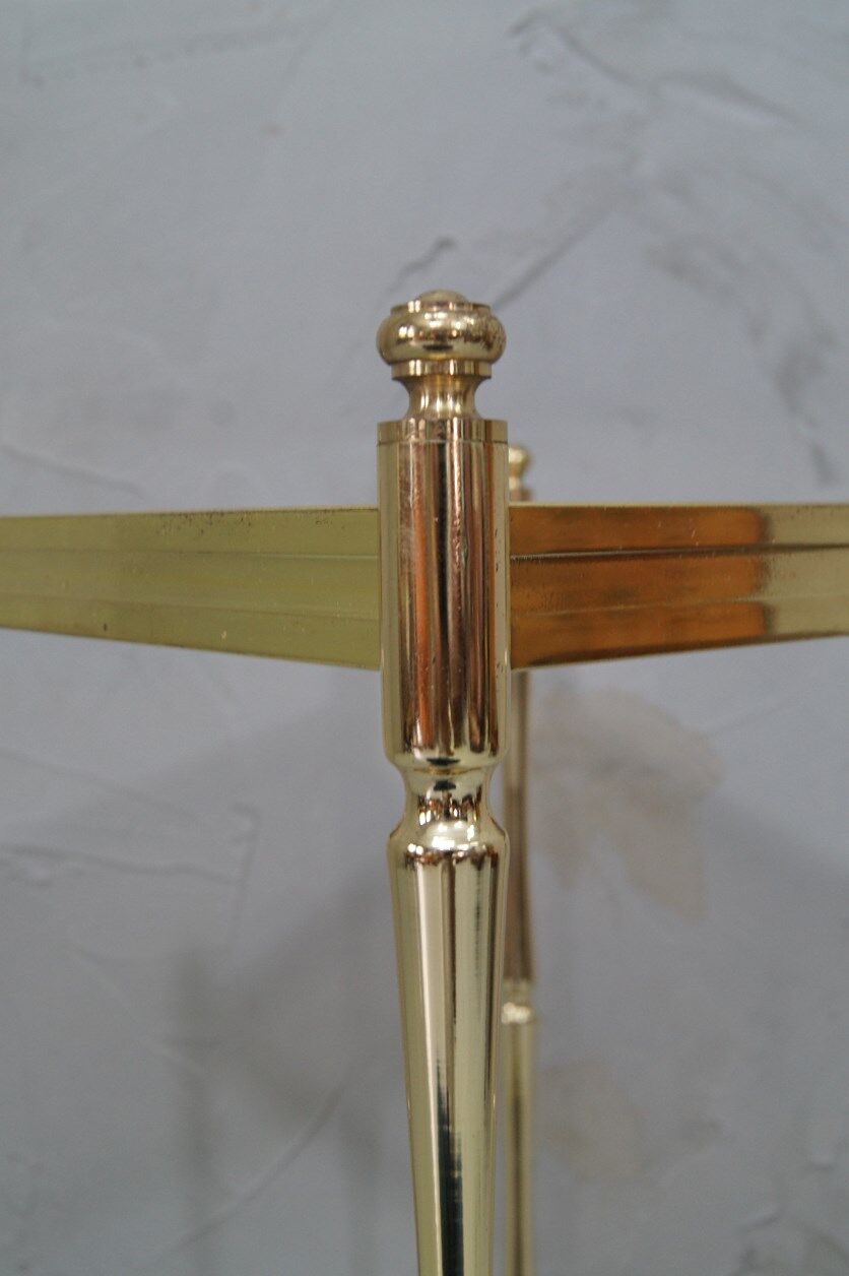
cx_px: 424
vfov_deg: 46.4
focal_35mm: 42
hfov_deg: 31.9
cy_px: 638
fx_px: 1487
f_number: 8
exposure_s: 1/10
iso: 400
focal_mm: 28
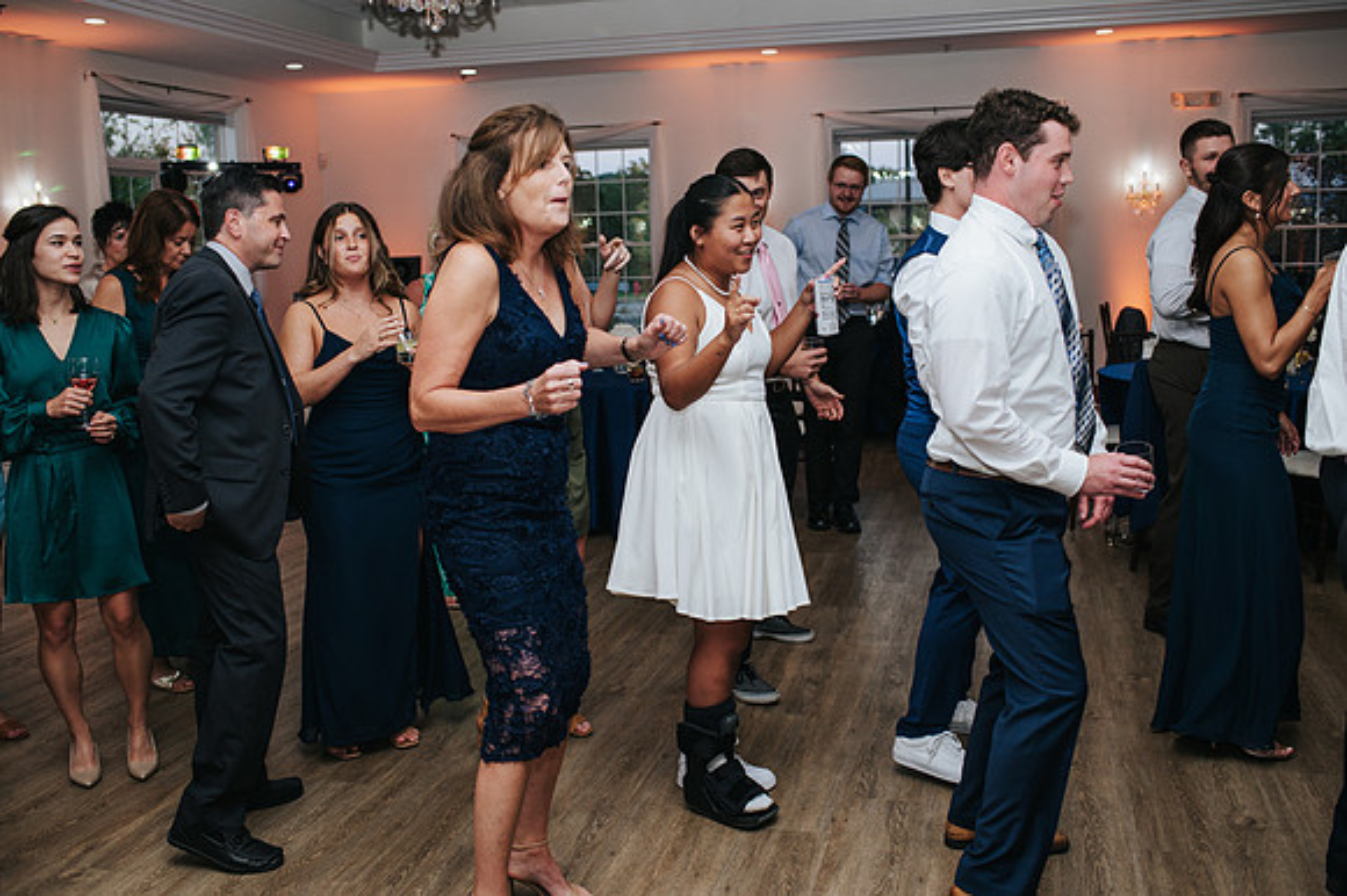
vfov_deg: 37.8
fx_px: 1309
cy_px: 448
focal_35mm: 35
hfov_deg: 54.5
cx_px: 674
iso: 800
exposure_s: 1/200
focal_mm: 35
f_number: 3.2
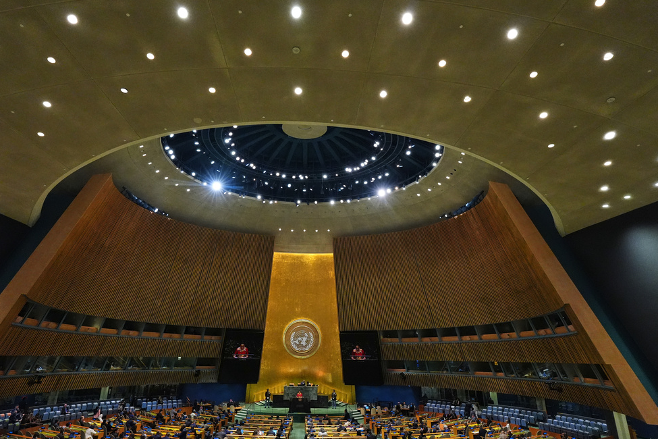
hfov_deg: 81.2
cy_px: 226
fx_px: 384
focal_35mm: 21
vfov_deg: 59.5
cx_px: 314
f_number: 5
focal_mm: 20
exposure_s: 1/320
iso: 4000
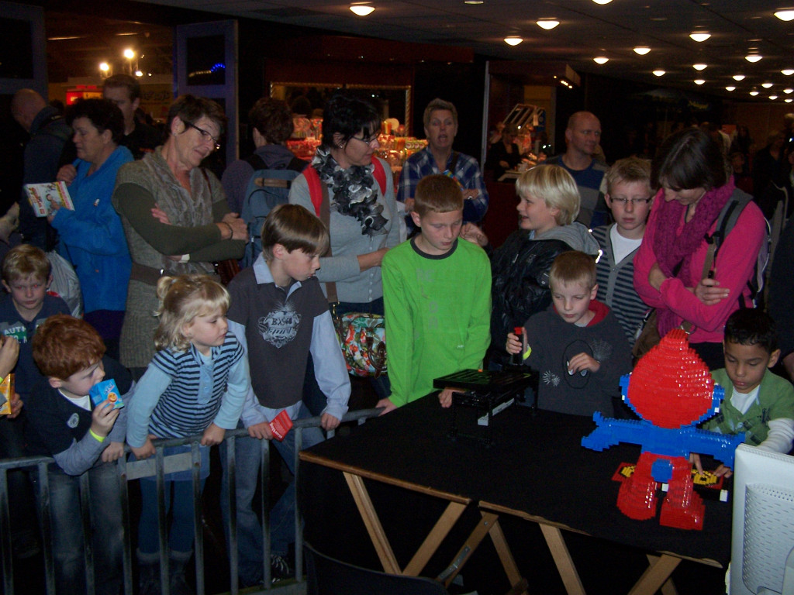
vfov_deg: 37.7
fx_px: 872
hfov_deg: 49.0
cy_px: 298
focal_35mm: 38
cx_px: 397
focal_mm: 6.3
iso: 140
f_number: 2.8
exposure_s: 1/60
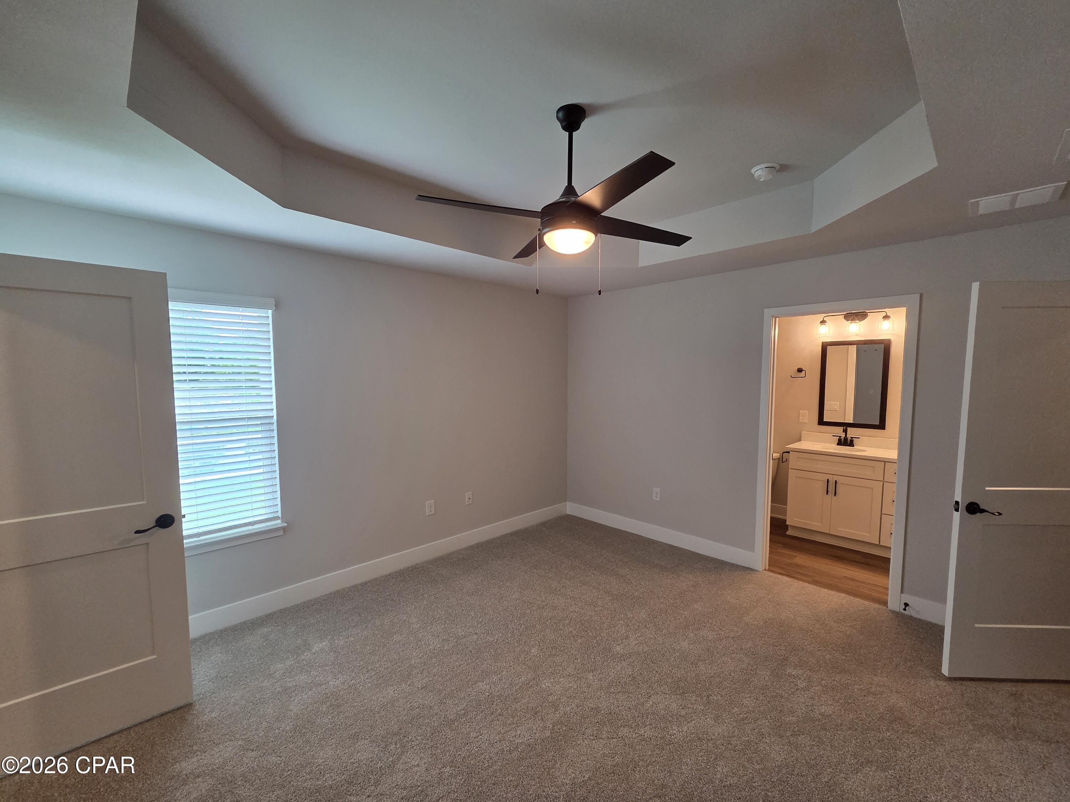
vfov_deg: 89.9
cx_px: 535
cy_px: 401
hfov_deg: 106.2
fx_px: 402
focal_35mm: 13
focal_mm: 2.2
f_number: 2.2
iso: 200
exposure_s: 1/120
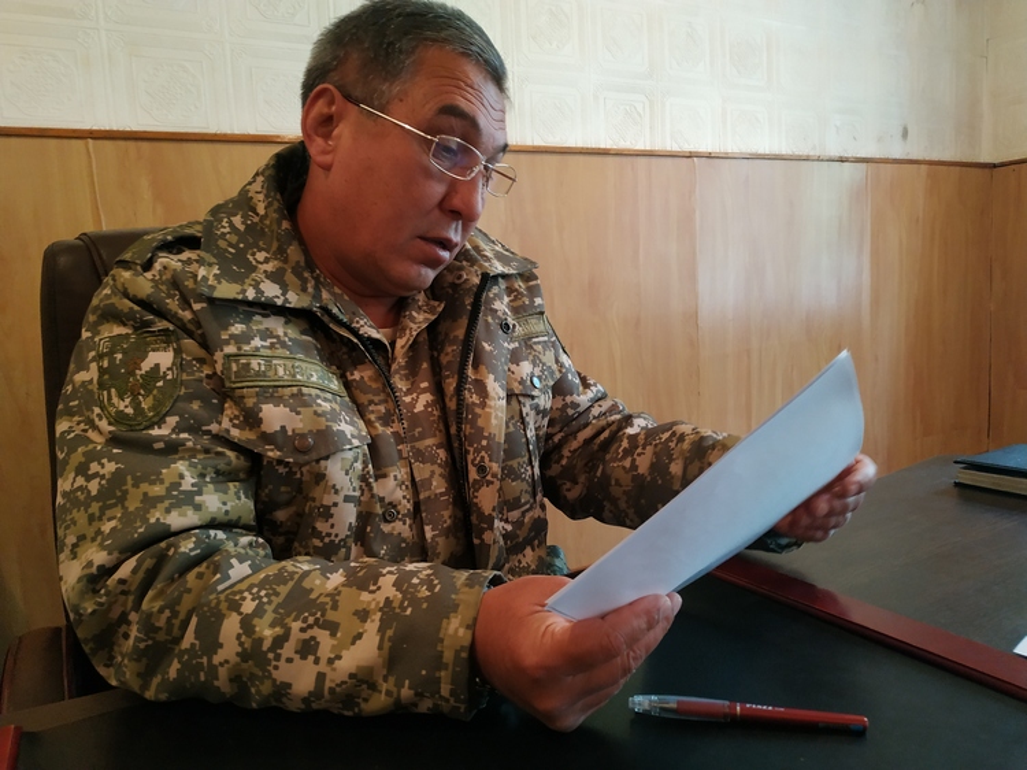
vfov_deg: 56.8
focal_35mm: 24
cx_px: 514
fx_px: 712
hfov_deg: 71.6
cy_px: 385
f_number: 1.9
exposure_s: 1/25
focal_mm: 3.94
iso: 400
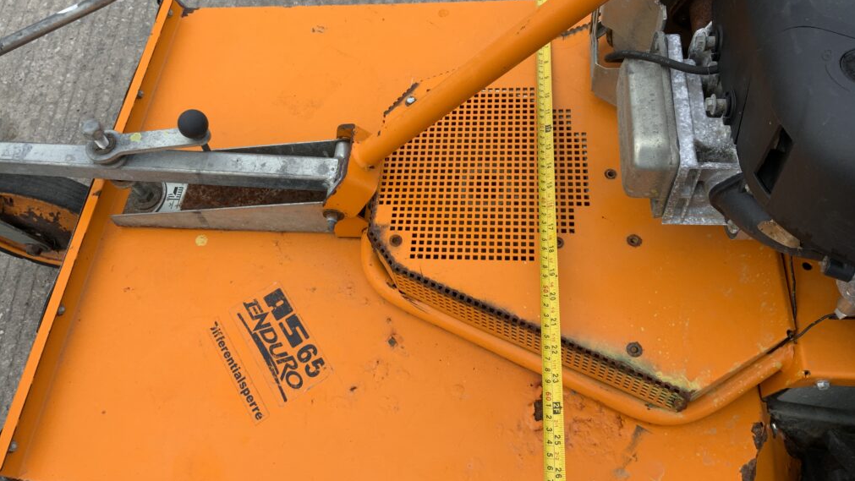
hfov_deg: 61.0
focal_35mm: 32
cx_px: 432
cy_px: 185
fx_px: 726
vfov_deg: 36.5
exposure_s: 1/302
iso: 16
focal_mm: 3
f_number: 1.8
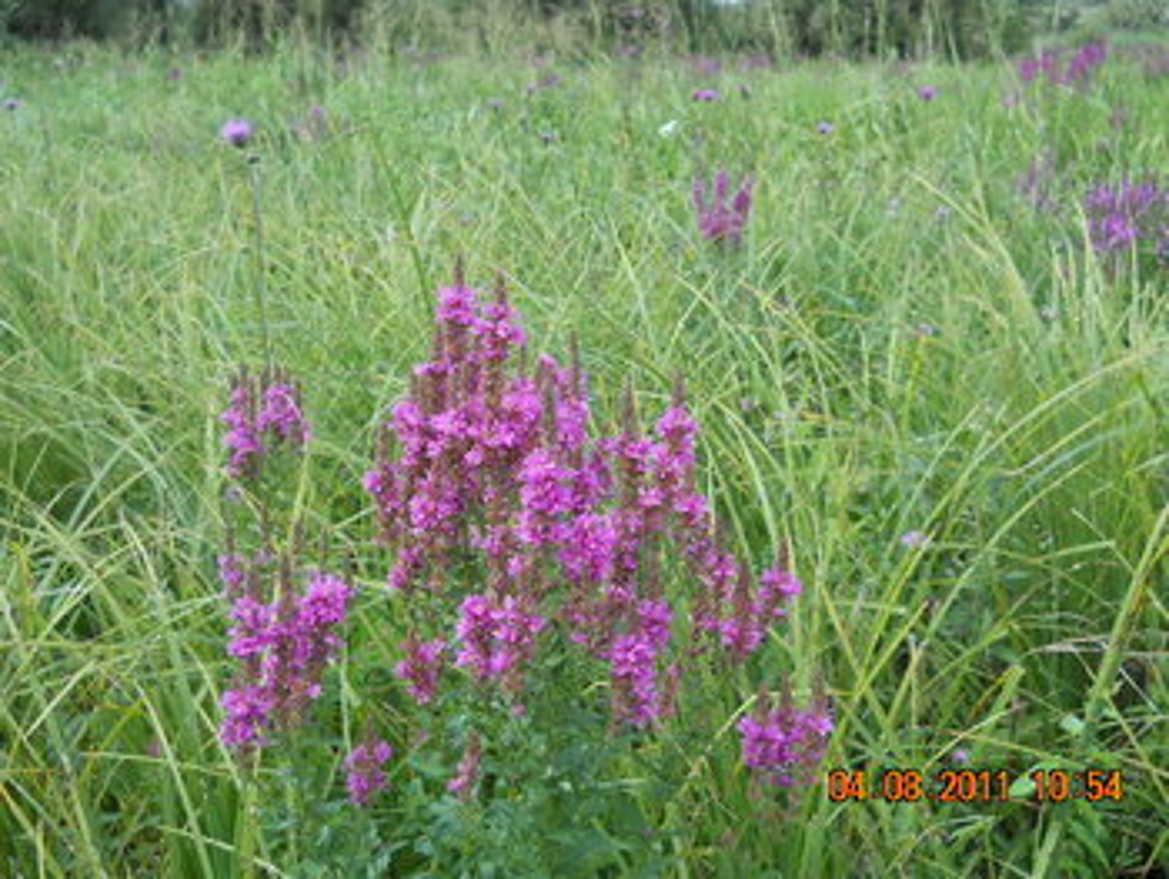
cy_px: 440
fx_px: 1386
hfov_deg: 45.7
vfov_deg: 35.2
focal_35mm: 41
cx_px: 584
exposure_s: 1/400
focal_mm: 6.72
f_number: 3.1
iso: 80
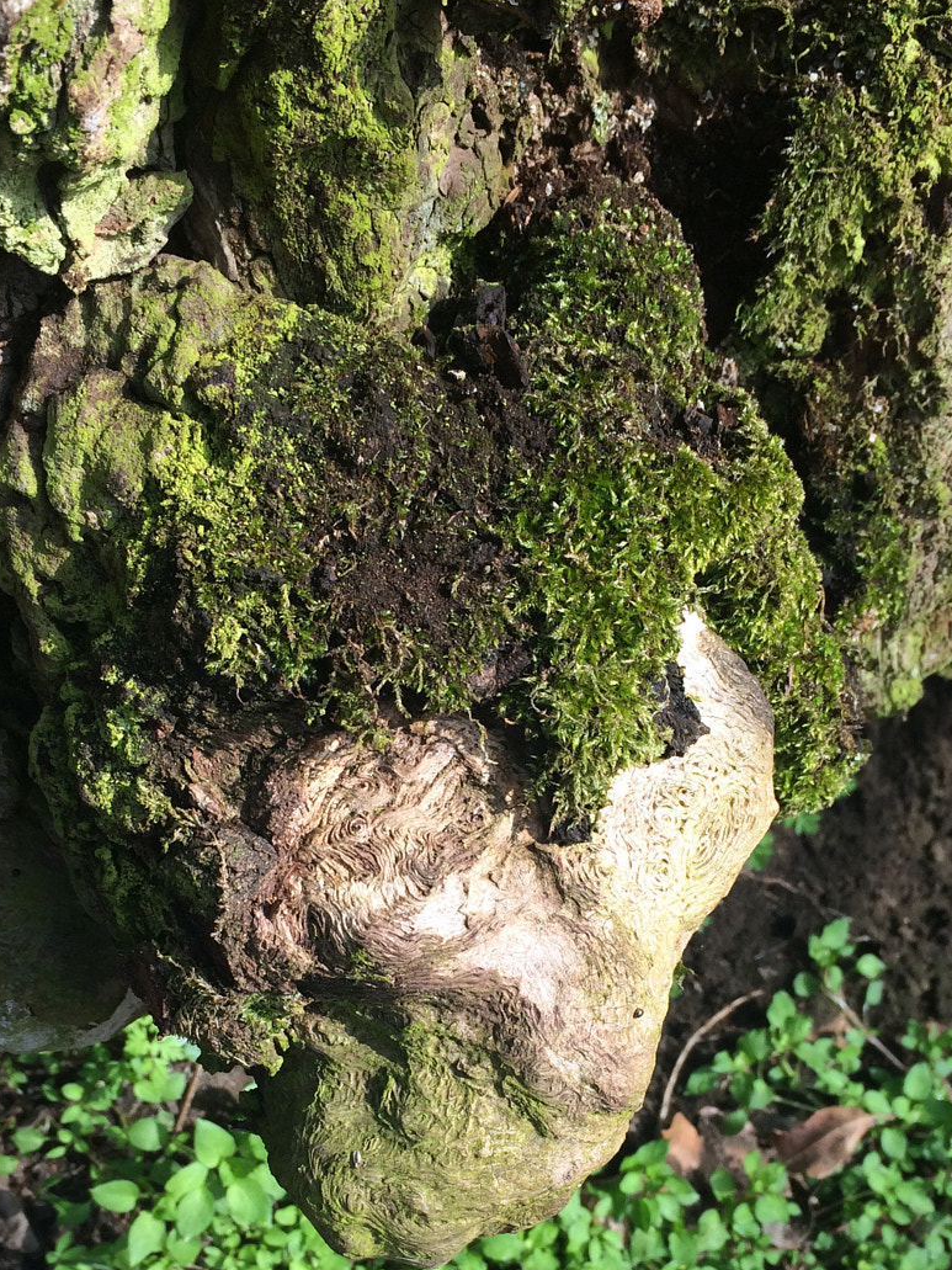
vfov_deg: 41.3
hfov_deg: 32.2
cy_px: 896
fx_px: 1650
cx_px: 459
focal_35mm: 45
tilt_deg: -47.9
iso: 32
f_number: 2.2
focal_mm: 4.15
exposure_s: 1/651
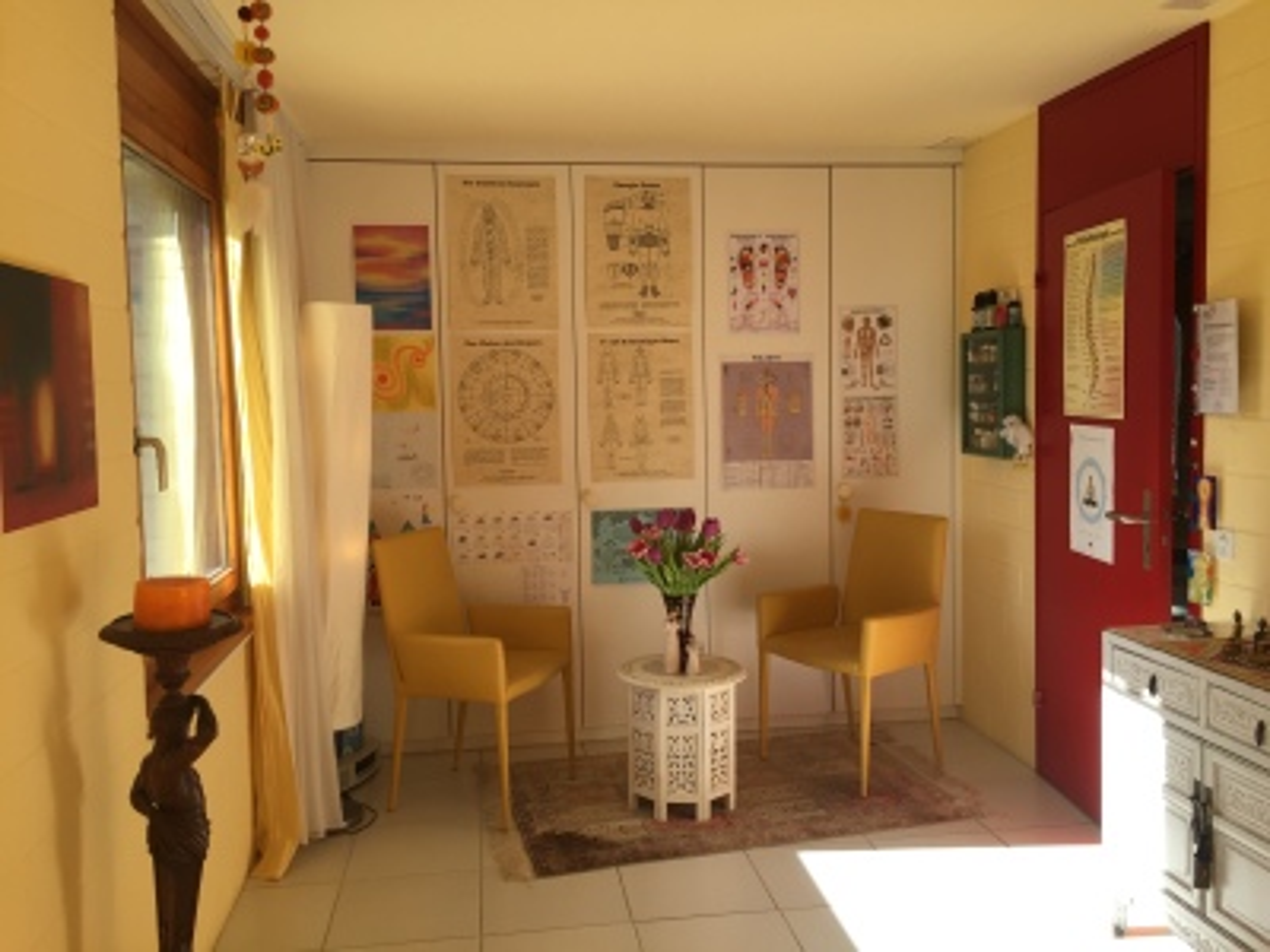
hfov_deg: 61.7
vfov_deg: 48.2
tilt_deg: -3.9
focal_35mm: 29
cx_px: 635
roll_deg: +0.9
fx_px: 1064
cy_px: 476
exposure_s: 1/284
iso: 32
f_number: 2.2
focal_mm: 4.15
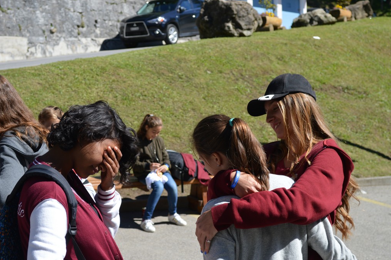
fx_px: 792
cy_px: 131
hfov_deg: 27.7
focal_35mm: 73
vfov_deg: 18.6
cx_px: 197
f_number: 6.3
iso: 100
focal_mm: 48
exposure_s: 1/250
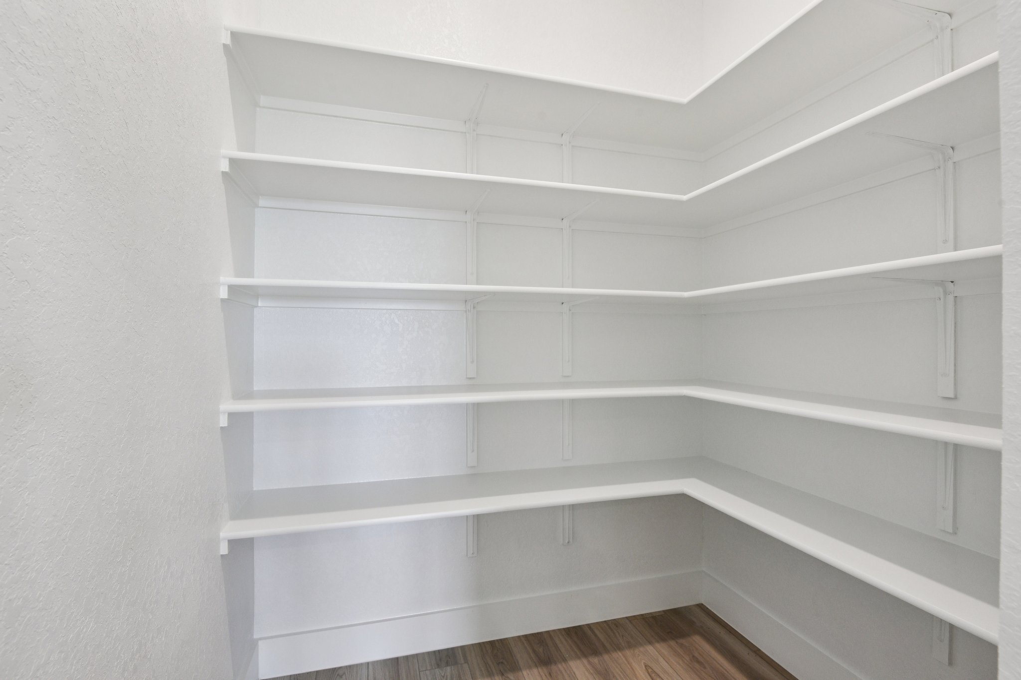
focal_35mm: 16
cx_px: 510
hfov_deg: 96.7
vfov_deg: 73.7
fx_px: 454
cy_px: 340
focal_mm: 16
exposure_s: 1/15
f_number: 8
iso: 1100
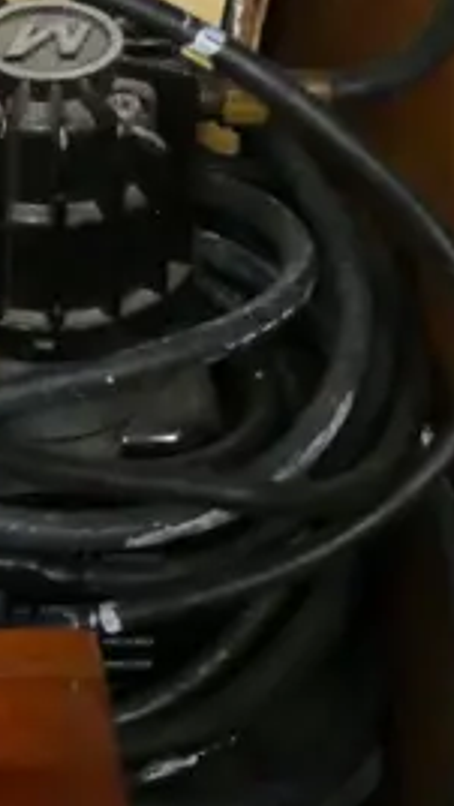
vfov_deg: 17.0
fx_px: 2672
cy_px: 138
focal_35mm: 125
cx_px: -382
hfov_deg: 9.2
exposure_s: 1/400
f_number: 3.7
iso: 6400
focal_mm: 15
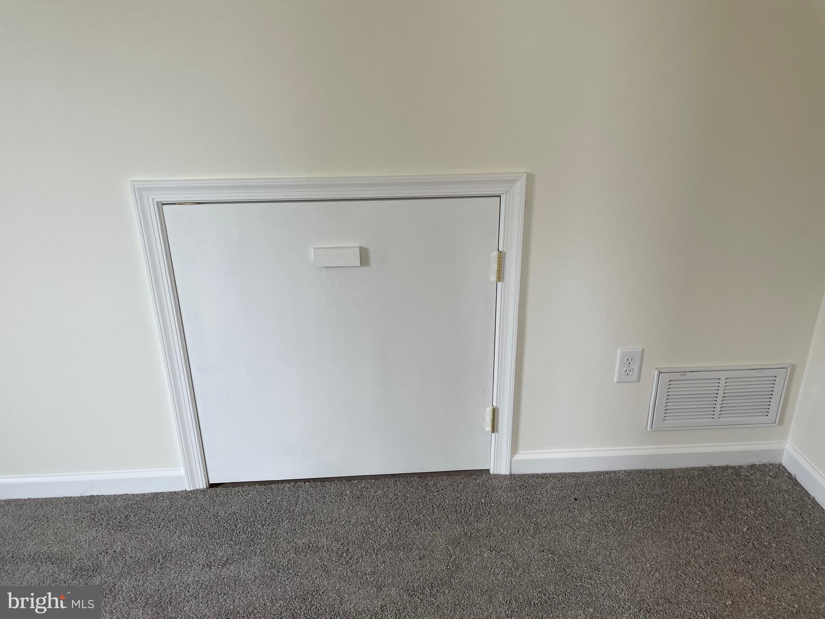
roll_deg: +0.8
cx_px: 412
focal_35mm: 26
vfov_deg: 53.1
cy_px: 310
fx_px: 620
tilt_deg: -22.1
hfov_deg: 67.3
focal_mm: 4.2
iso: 64
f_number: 1.6
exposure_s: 1/121
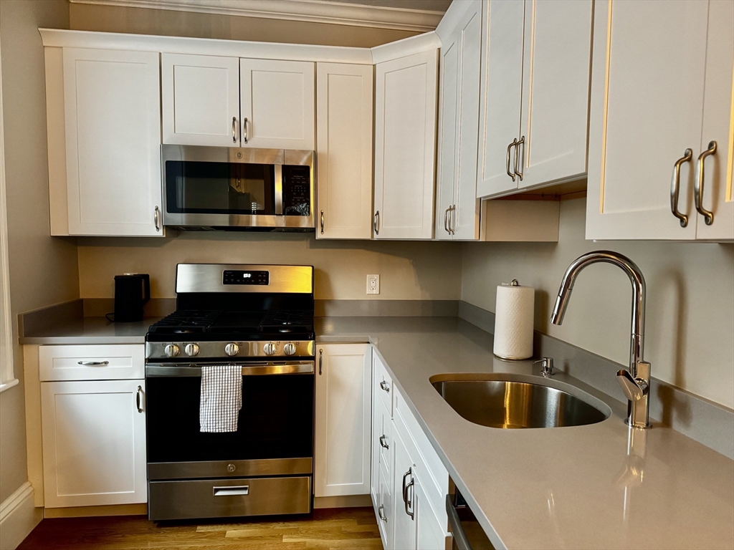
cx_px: 367
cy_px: 275
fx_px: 509
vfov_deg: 56.8
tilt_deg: -5.0
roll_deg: -0.7
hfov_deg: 71.6
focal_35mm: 24
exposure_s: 1/60
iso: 400
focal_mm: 6.76
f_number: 1.78
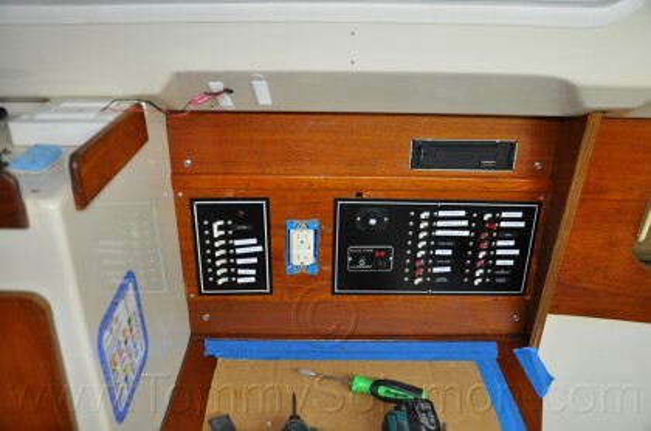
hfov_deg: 59.6
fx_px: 568
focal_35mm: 32
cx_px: 326
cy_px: 216
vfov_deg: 41.5
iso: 800
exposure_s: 1/80
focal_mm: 21
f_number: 3.8
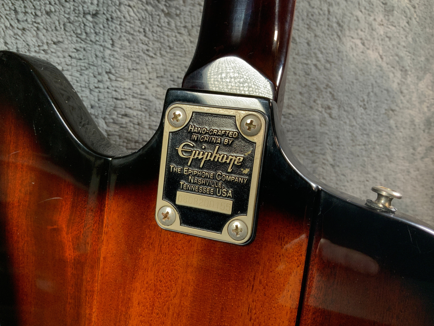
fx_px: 364
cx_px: 217
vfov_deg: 48.2
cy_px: 163
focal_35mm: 29
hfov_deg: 61.7
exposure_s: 1/104
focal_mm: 3
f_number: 1.8
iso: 64
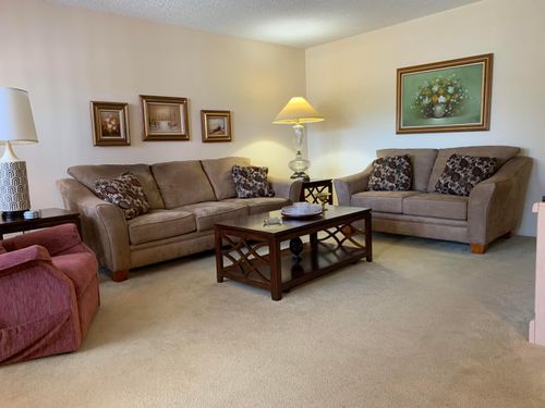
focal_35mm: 26
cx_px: 272
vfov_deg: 53.1
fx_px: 409
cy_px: 204
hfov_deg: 67.3
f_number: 1.8
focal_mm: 4.25
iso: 160
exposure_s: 1/60
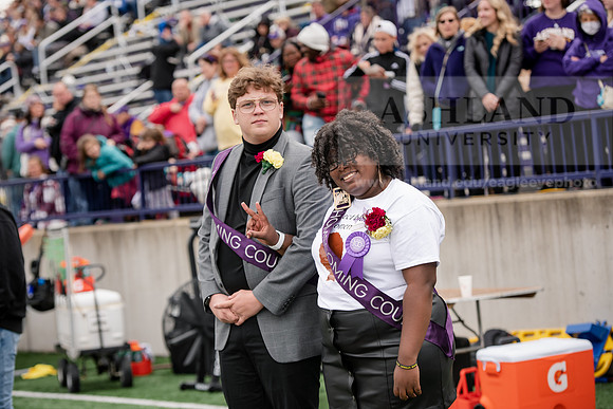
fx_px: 1788
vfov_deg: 13.0
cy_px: 204
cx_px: 306
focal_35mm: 105
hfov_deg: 19.5
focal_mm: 105
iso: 400
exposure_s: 1/1000
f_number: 4
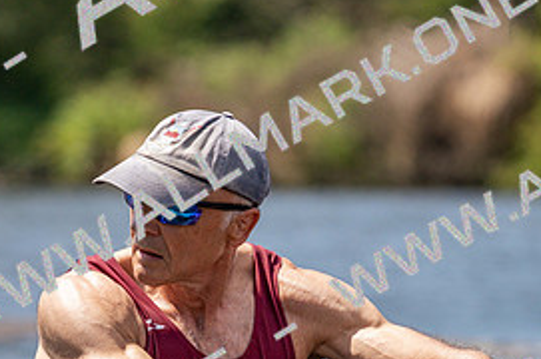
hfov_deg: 3.2
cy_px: 342
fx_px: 9651
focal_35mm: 643
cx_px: 184
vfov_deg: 2.1
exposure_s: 1/2000
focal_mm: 300
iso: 320
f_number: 6.3
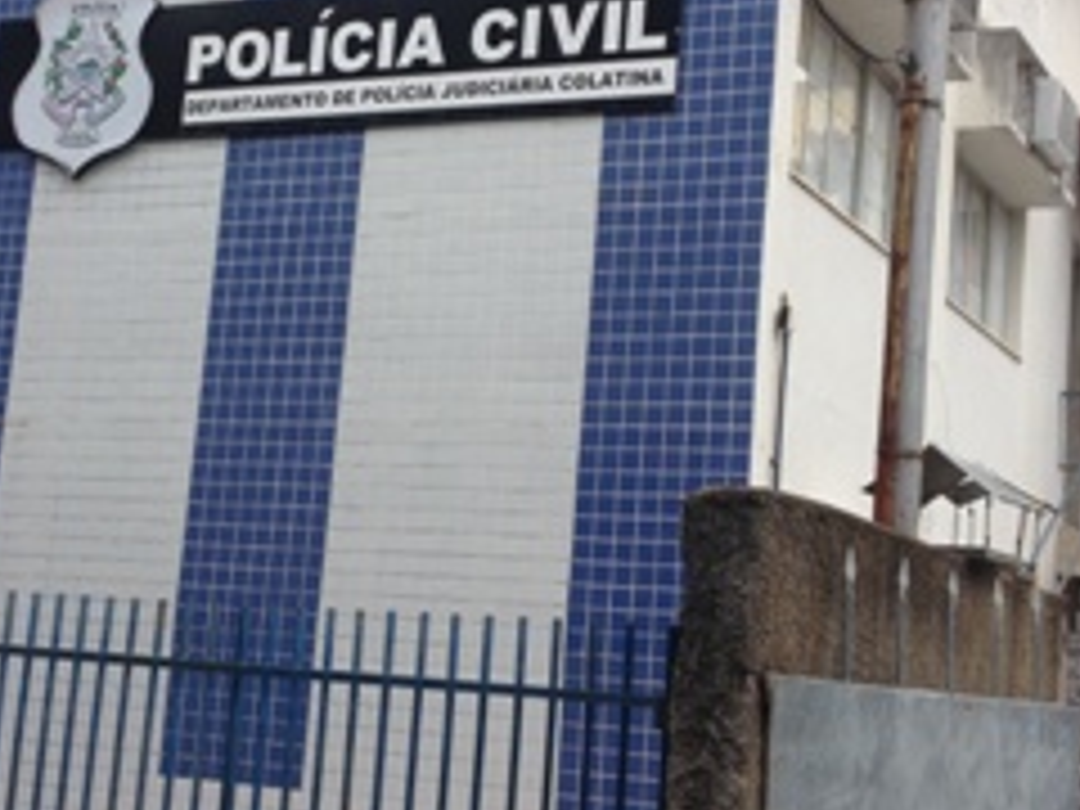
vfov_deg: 20.1
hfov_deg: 26.6
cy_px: 299
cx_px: 414
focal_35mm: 73
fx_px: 2278
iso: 50
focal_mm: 4.28
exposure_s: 1/460
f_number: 2.4
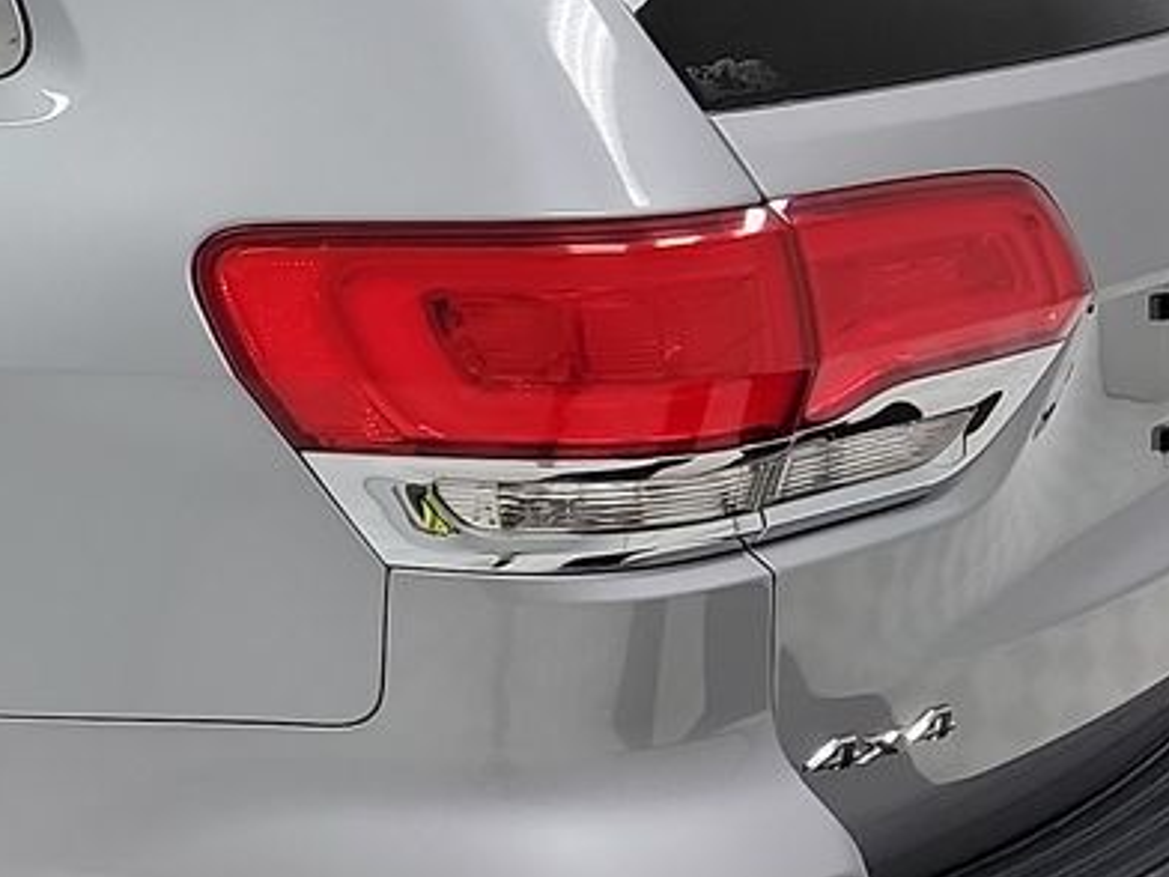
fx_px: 3310
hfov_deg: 17.7
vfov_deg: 15.1
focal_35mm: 98
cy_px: 591
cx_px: -635
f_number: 1.8
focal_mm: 6.7
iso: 83
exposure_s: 1/119
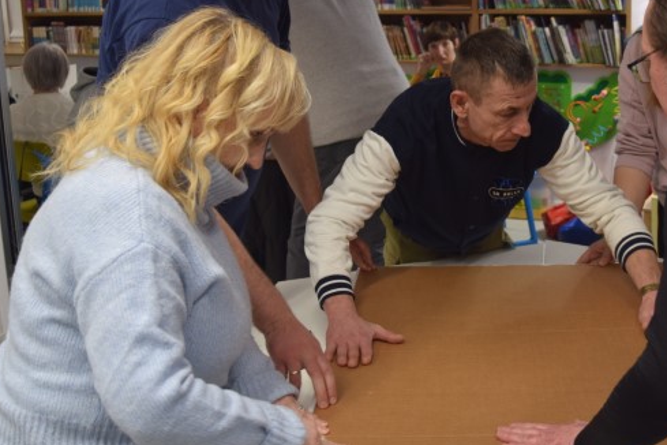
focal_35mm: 54
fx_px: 1000
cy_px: 162
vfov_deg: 25.0
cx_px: 446
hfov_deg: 36.5
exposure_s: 1/60
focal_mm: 22
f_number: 4
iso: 400
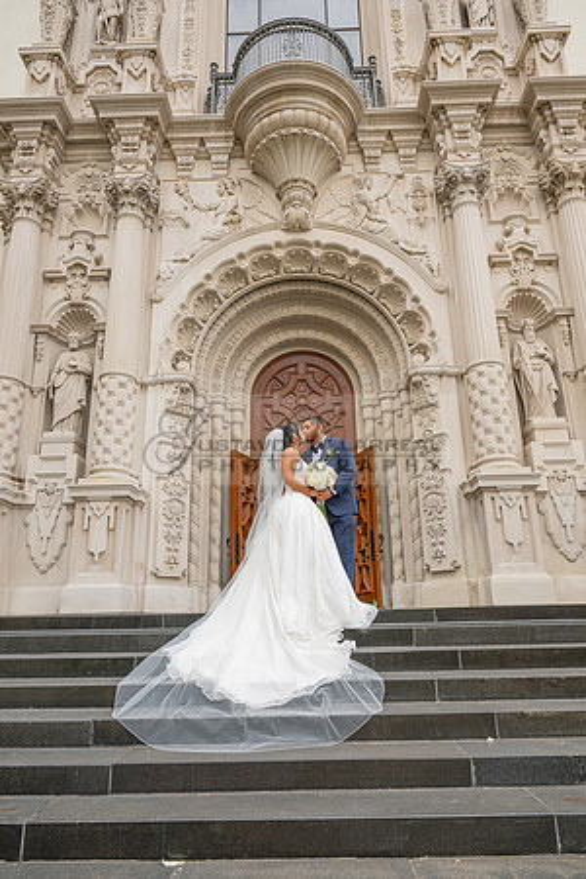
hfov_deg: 53.1
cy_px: 440
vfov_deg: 73.7
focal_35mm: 24
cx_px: 293
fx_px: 586
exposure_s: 1/200
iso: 200
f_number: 7.1
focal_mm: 24
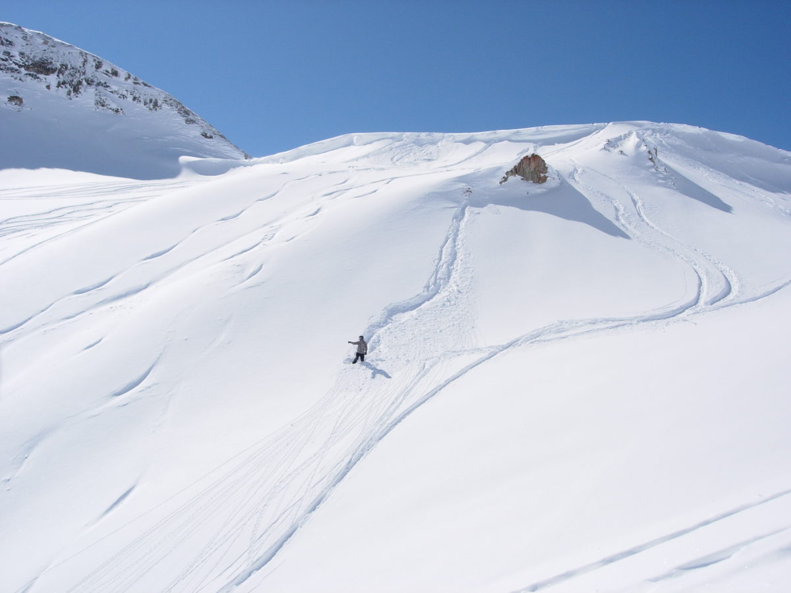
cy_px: 296
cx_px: 396
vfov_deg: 37.7
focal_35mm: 38
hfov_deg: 49.0
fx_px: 868
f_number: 4.8
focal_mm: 7.8
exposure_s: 1/1773
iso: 64
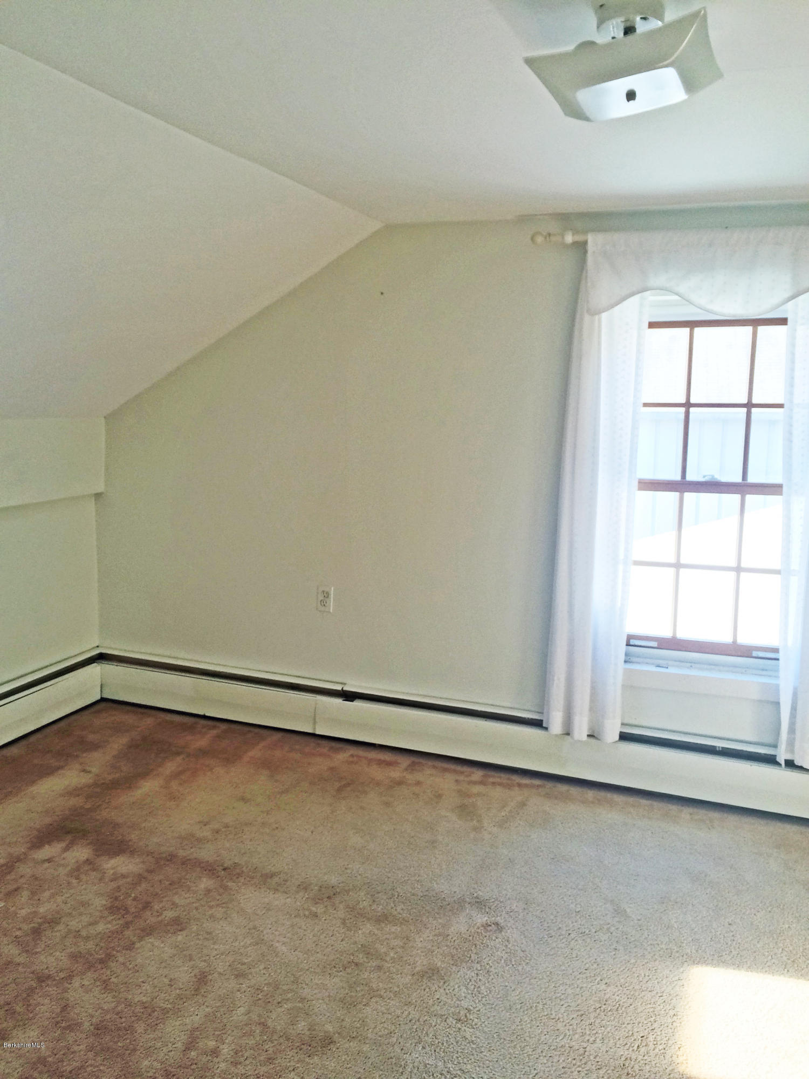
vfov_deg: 61.7
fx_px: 904
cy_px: 540
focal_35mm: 29
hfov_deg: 48.2
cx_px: 404
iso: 64
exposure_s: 1/120
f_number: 2.2
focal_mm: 4.15
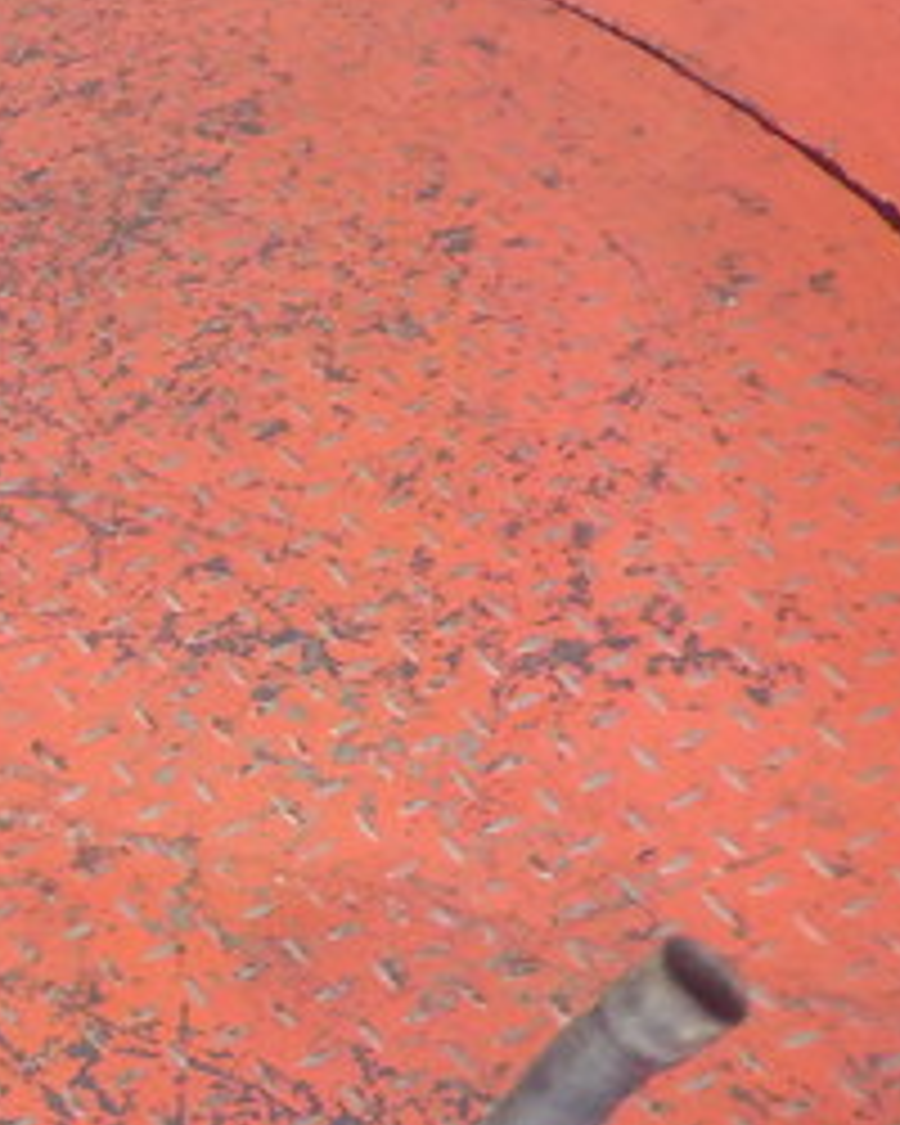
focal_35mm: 75
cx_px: -522
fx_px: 2497
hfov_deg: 17.9
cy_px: 621
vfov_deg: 25.4
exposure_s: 1/30
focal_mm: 4.1
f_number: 3.3
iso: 250
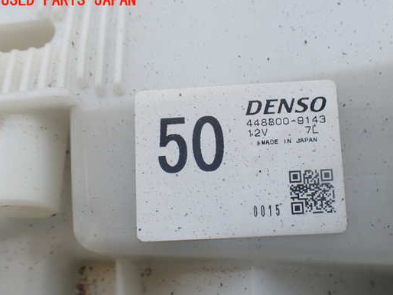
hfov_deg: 52.4
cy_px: 163
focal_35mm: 35
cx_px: 226
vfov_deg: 40.7
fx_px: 398
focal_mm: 5.4
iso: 100
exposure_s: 1/160
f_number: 3.2
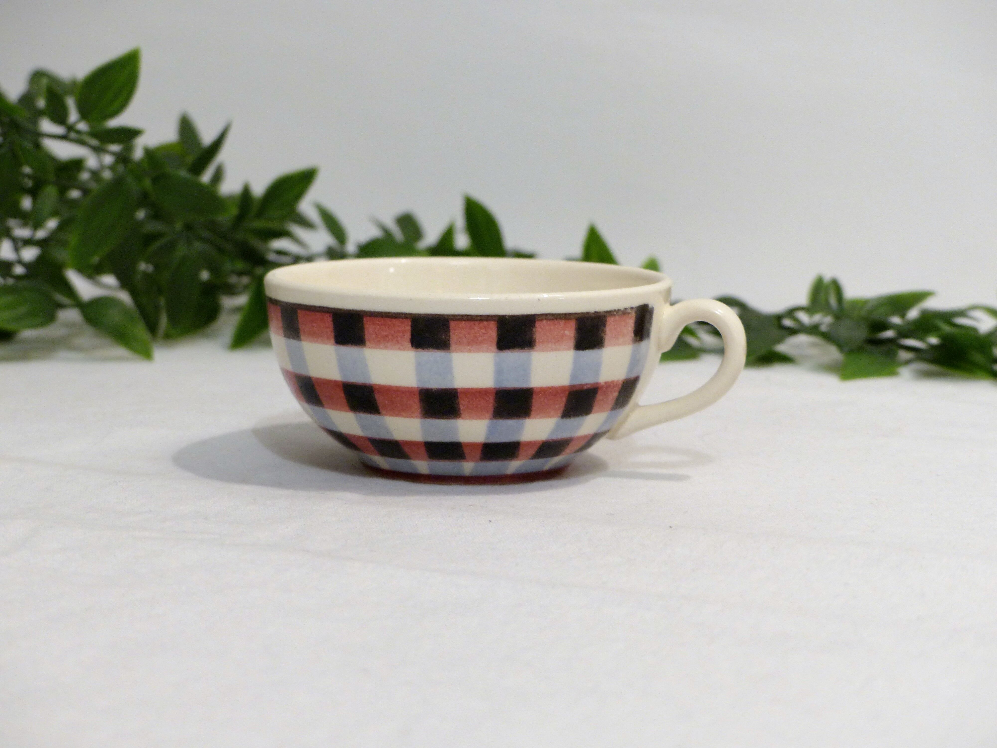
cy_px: 374
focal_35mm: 75
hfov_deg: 26.0
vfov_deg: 19.6
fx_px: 2160
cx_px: 498
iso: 160
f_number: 2.8
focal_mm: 13.5
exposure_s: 1/8
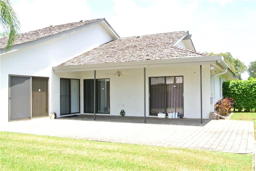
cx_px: 128
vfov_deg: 36.9
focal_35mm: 36
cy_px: 86
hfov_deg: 53.1
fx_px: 256
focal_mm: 13.6
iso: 400
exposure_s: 1/60
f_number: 16
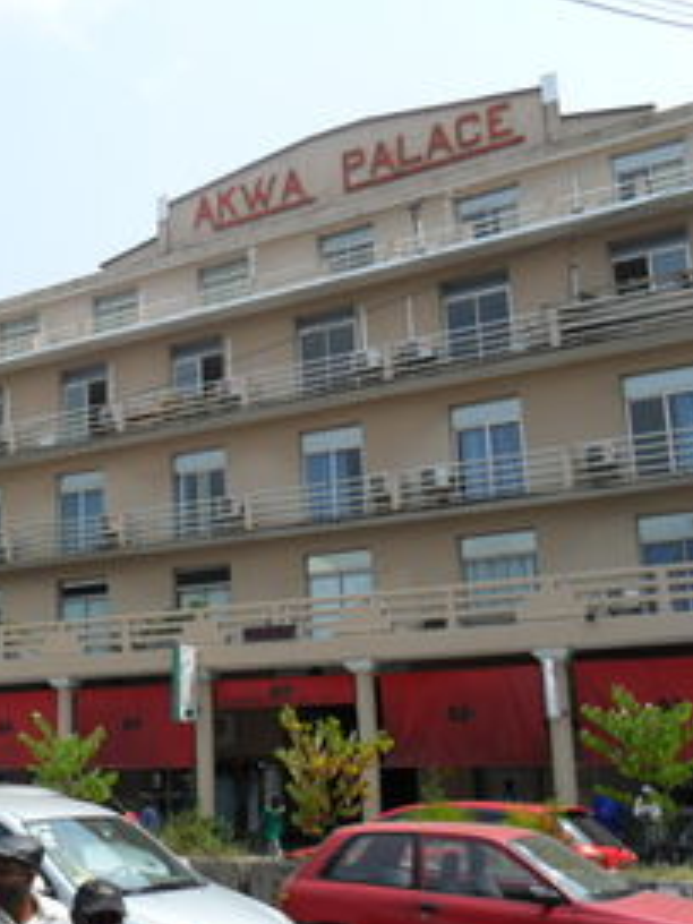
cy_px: 479
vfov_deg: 40.4
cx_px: 68
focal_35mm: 47
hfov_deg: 29.6
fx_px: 1255
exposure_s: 1/750
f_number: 3.7
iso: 100
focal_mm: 5.7
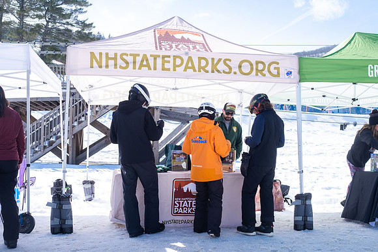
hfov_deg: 47.6
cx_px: 183
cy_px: 141
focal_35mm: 41
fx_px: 429
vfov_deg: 32.7
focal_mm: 23
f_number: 5
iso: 320
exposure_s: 1/1000
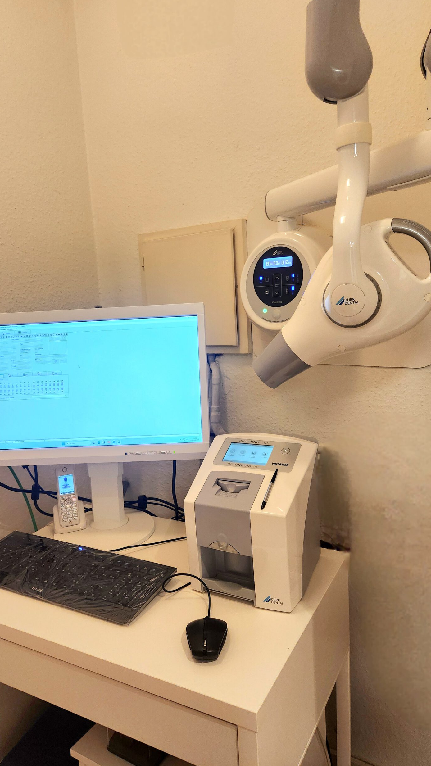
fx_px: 528
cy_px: 370
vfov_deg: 71.9
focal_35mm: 26
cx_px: 197
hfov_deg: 44.4
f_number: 1.8
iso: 200
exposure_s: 1/100
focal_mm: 5.4
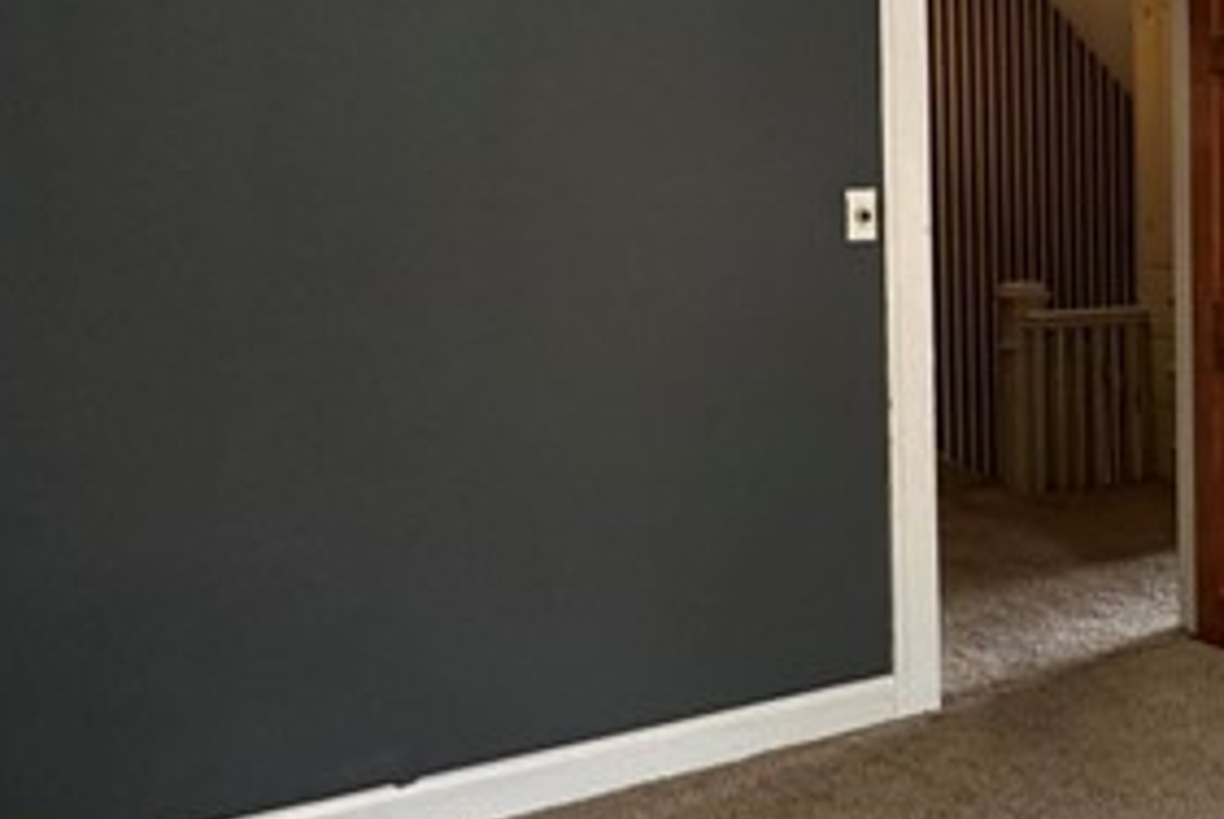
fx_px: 1804
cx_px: 1612
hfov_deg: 29.7
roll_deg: -0.2
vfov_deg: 25.4
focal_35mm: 53
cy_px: 240
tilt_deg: -3.0
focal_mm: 2.22
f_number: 2.2
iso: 250
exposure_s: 1/60
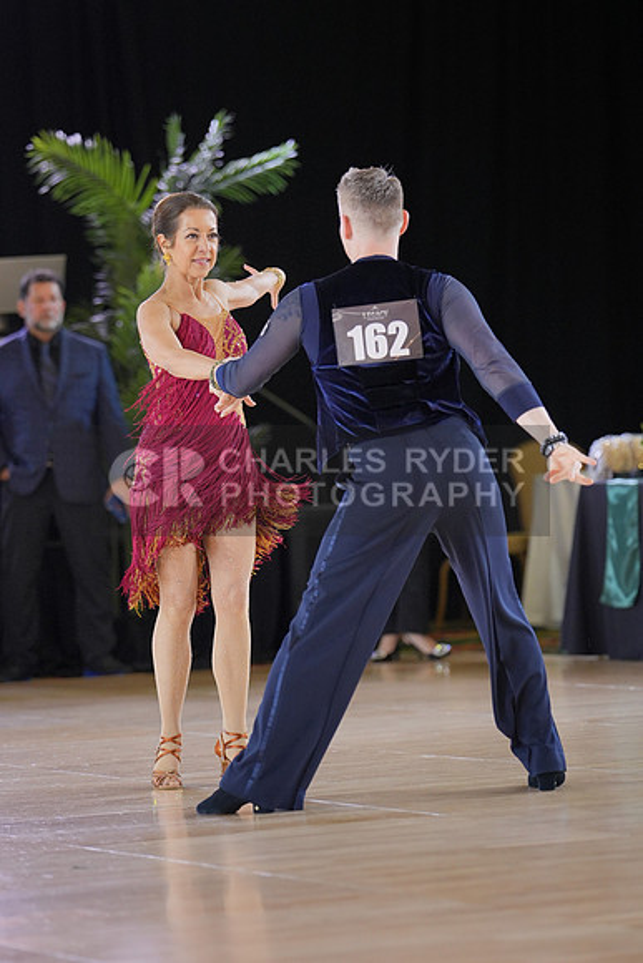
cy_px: 482
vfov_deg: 11.7
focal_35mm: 175
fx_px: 4685
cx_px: 322
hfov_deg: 7.9
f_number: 2
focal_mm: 117
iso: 1000
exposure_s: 1/500
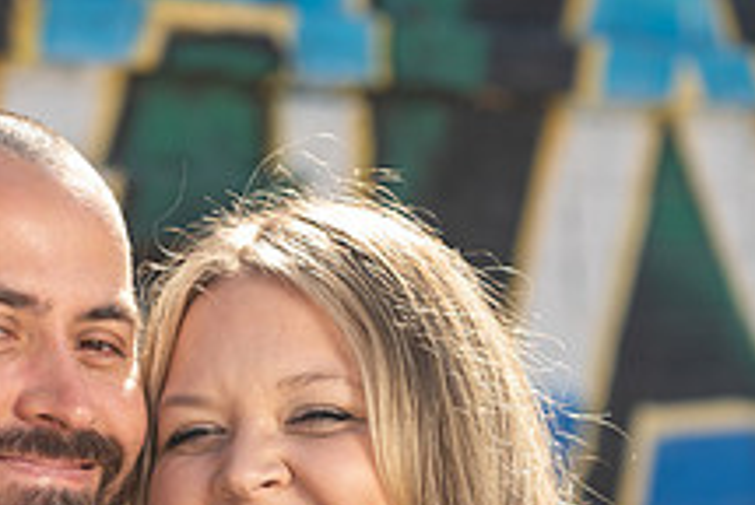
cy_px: 647
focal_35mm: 264
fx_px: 5544
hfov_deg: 7.8
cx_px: 369
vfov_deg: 5.2
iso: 50
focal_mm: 98
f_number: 4
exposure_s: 1/200
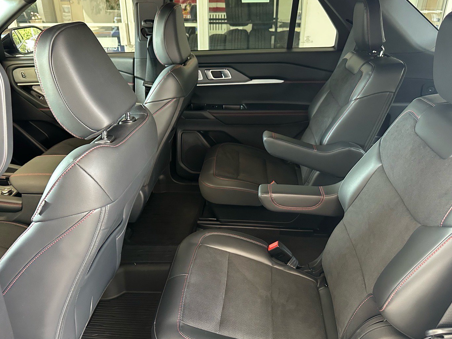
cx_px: 212
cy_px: 168
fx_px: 366
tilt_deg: -25.7
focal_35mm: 28
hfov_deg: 63.4
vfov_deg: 49.8
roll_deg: +0.6
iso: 640
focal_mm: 6.86
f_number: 1.78
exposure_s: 1/60
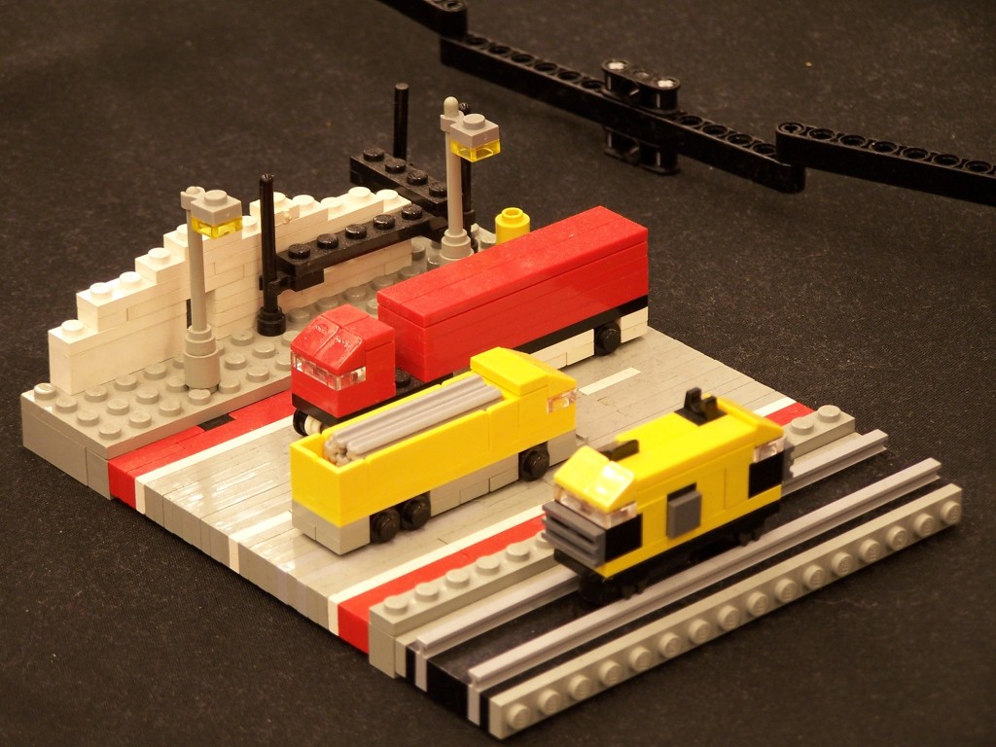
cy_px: 374
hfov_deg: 12.4
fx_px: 4575
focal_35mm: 159
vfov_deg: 9.3
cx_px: 498
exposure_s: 1/2
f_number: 3.2
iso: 80
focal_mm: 26.4
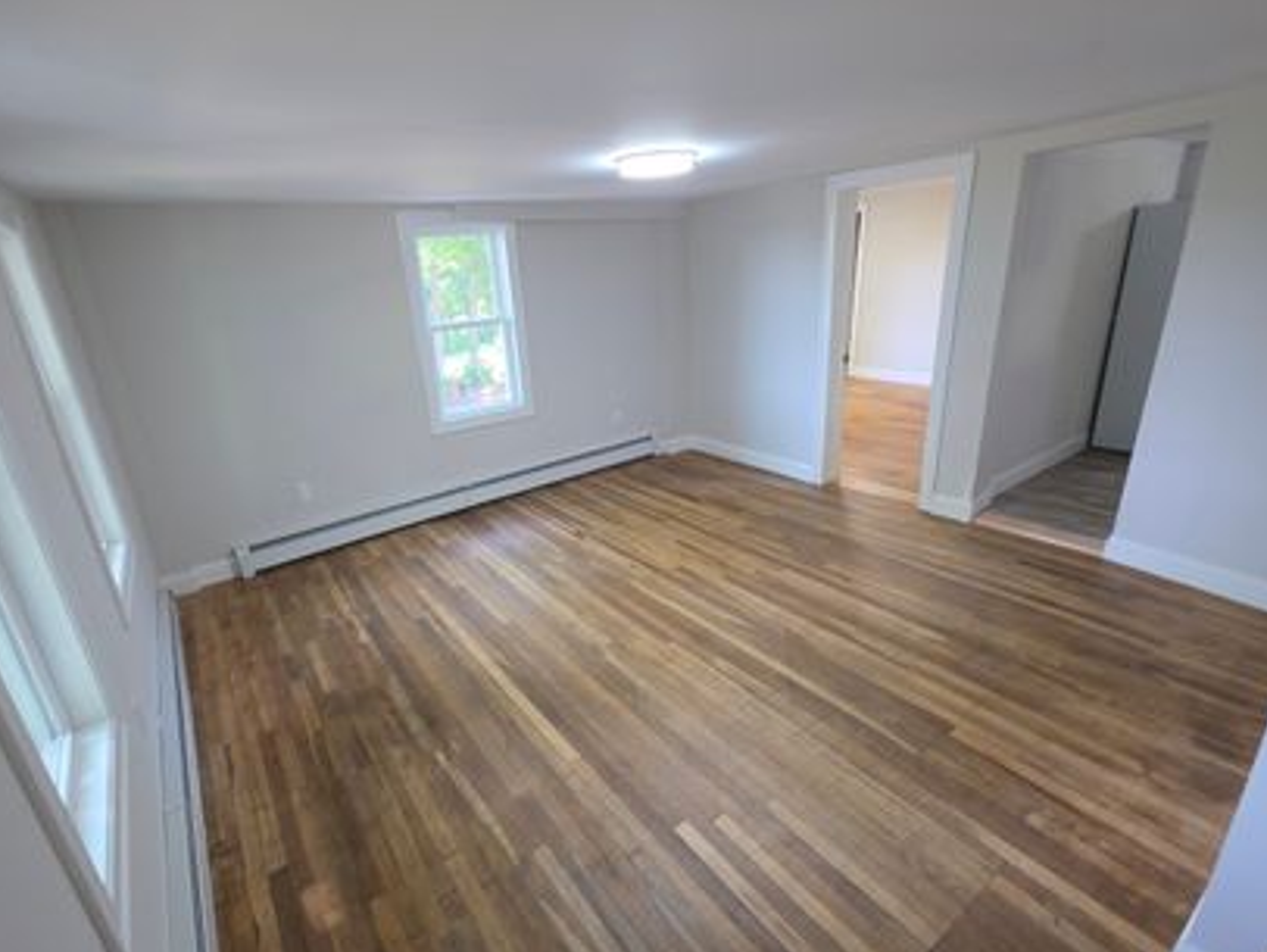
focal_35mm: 16
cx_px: 612
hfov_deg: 94.4
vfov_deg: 78.1
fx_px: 586
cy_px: 501
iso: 200
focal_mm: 2.2
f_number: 1.9
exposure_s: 1/60
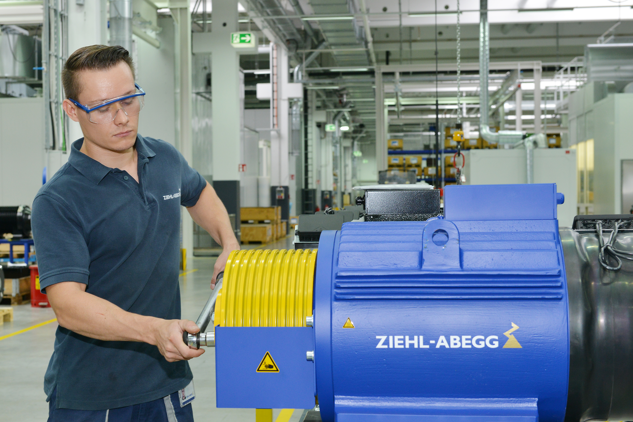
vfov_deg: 28.1
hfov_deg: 41.1
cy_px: 211
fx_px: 844
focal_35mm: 48
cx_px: 316
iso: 800
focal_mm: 48
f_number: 7.1
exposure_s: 1/60
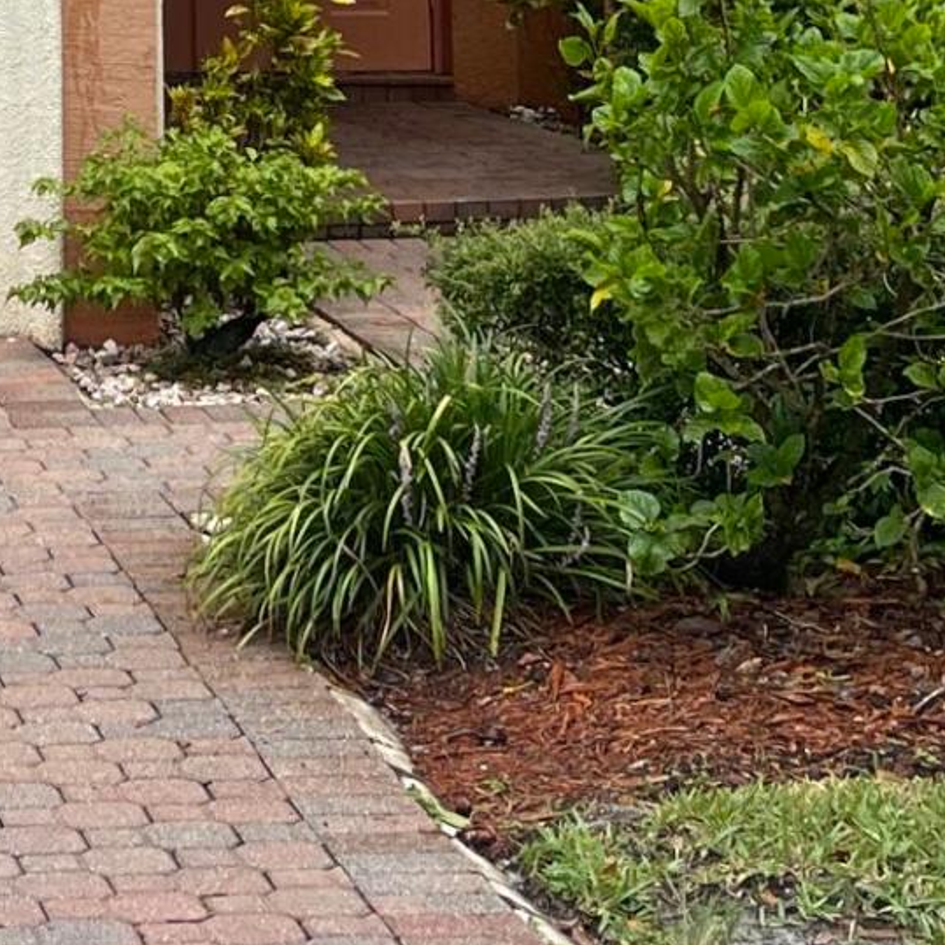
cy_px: -689
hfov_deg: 14.4
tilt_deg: +5.6
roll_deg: +0.3
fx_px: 3645
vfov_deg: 13.4
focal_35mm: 118
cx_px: -121
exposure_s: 1/1130
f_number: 1.6
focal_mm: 5.1
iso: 32
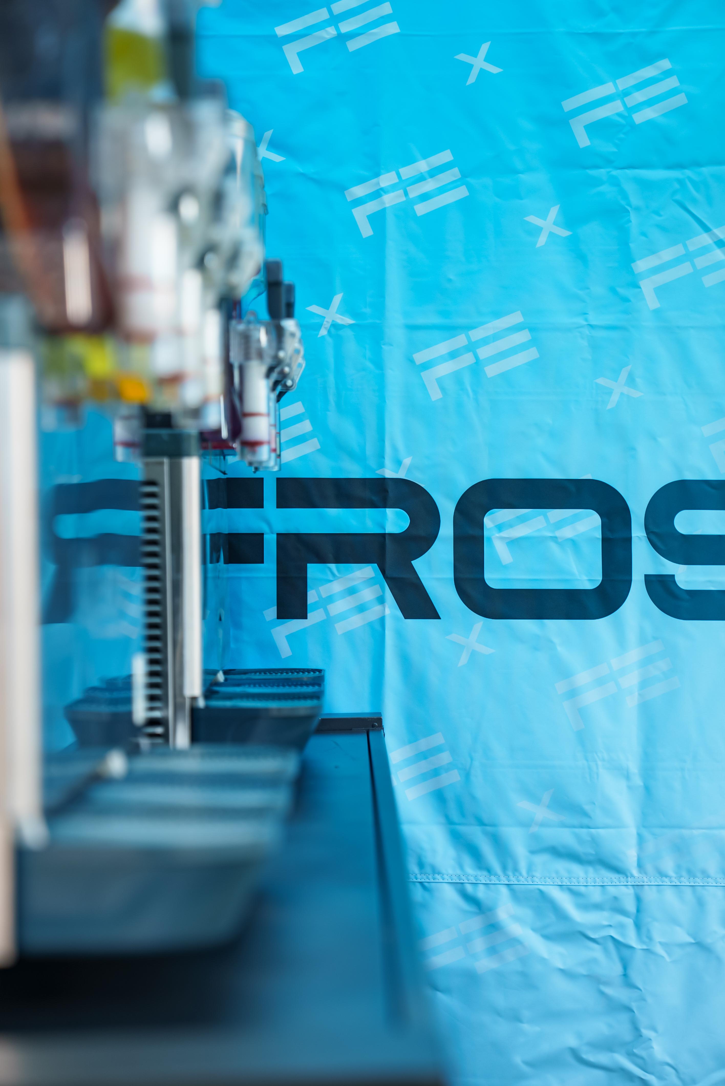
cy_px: 543
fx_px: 2112
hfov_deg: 19.5
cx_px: 362
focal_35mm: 70
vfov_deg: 28.8
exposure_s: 1/100
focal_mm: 70
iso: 320
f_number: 2.8
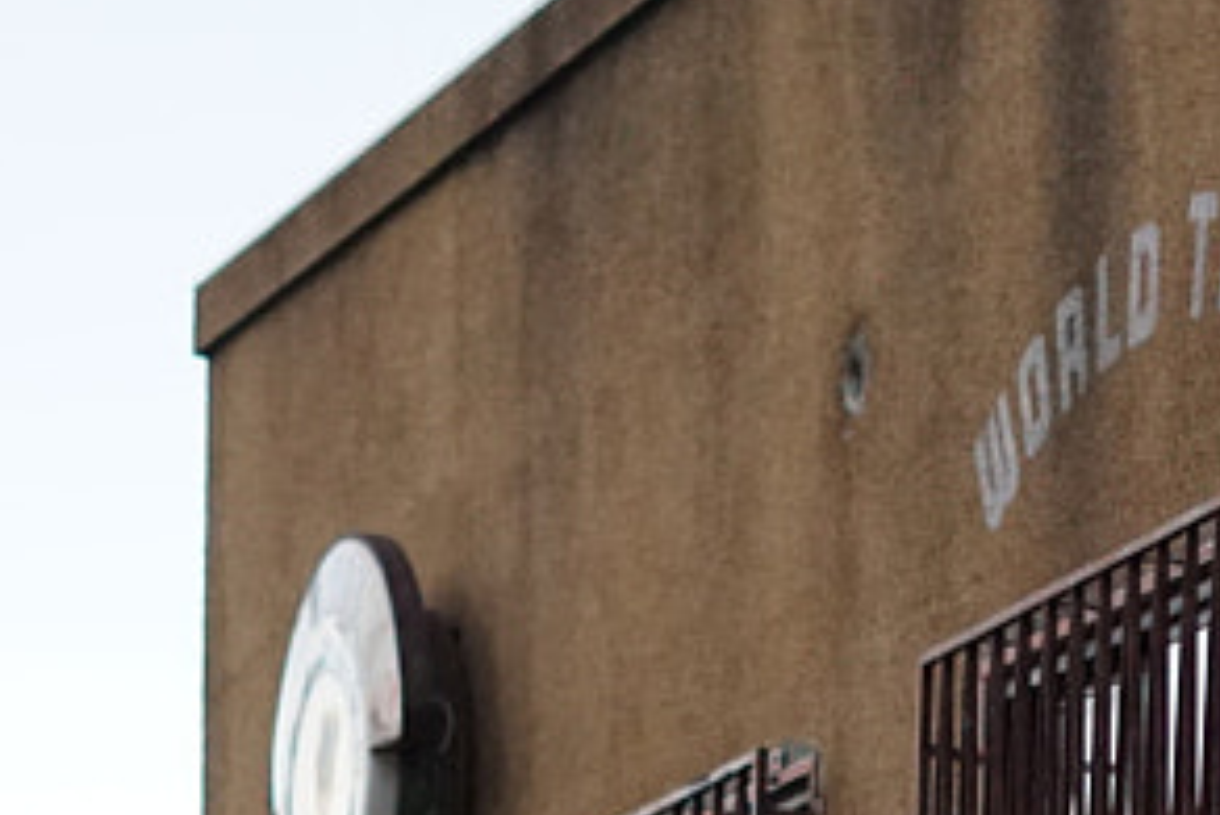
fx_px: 9290
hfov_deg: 7.5
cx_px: 1429
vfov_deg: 4.9
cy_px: 1563
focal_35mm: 274
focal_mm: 50
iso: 2000
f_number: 1.8
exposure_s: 1/8000
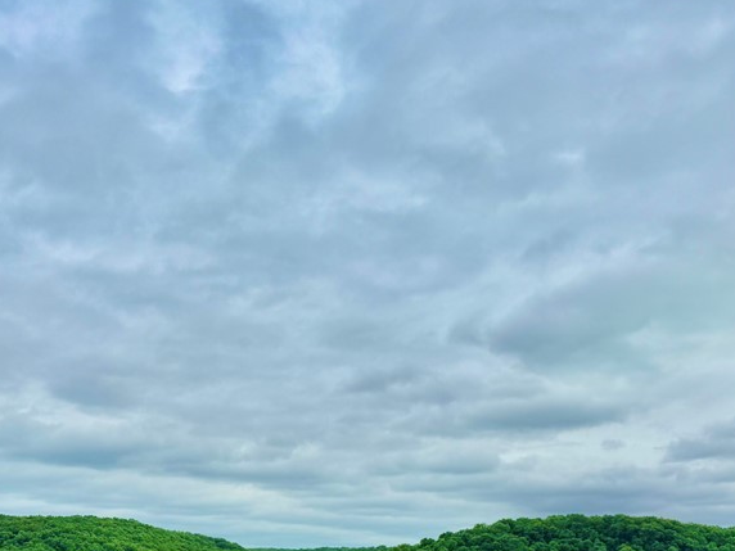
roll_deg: -1.9
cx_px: 261
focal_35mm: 43
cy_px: 419
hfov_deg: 43.4
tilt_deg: +9.2
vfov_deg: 32.9
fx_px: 913
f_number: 1.78
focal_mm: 6.76
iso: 80
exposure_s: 1/10309
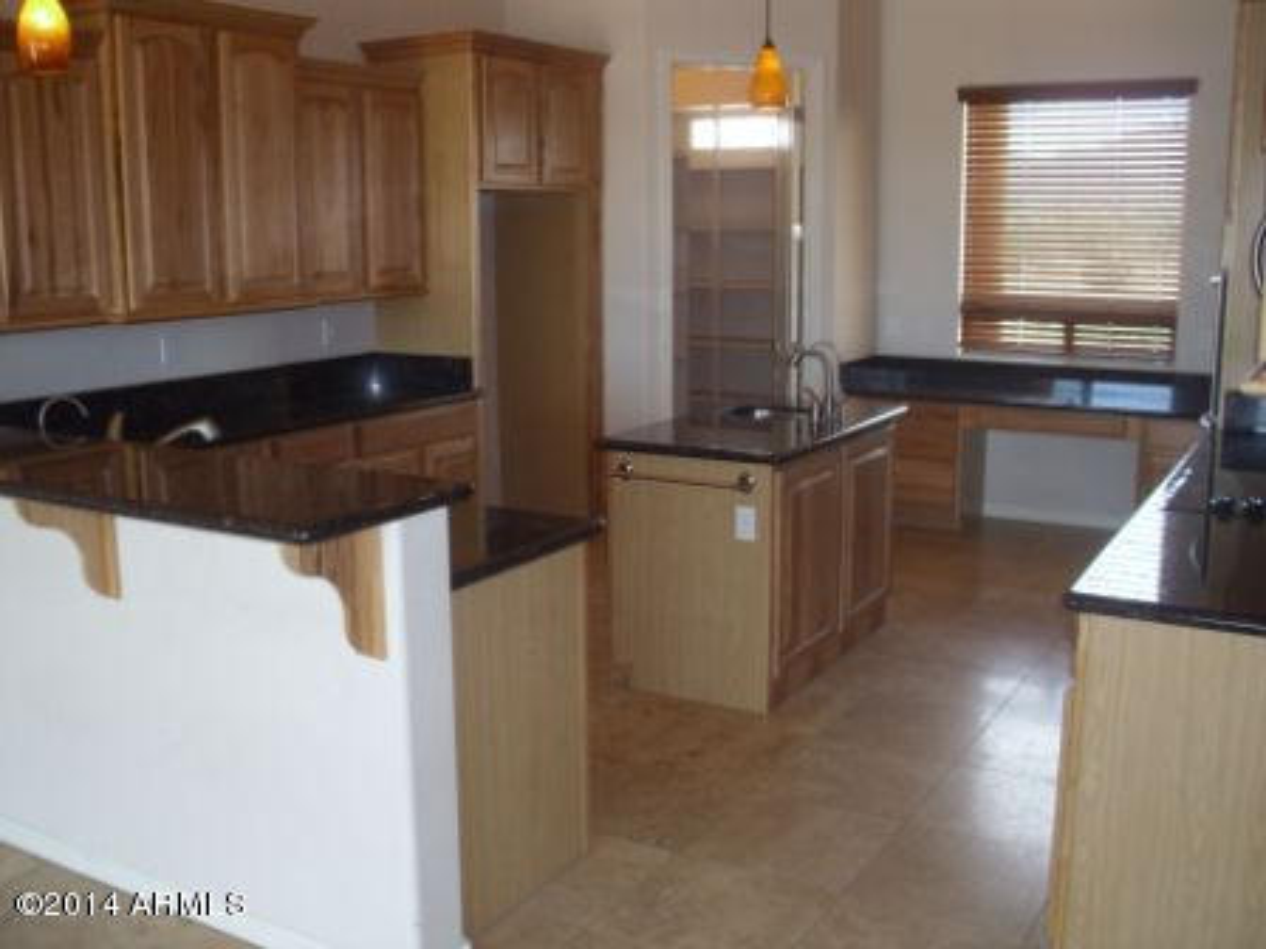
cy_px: 474
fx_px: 1390
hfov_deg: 49.0
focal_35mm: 38
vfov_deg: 37.7
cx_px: 633
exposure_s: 1/60
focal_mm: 6.3
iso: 200
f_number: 2.9
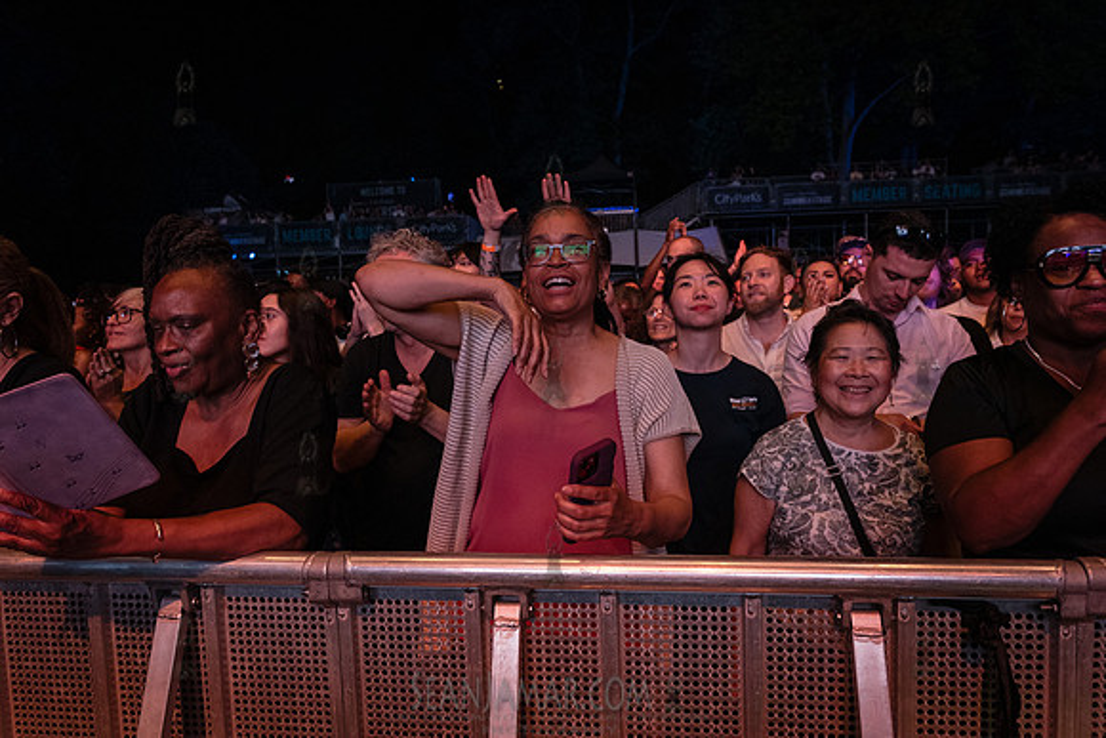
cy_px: 369
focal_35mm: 24
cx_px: 553
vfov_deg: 53.2
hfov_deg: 73.7
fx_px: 737
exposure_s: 1/320
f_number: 4.5
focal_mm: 24
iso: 4000
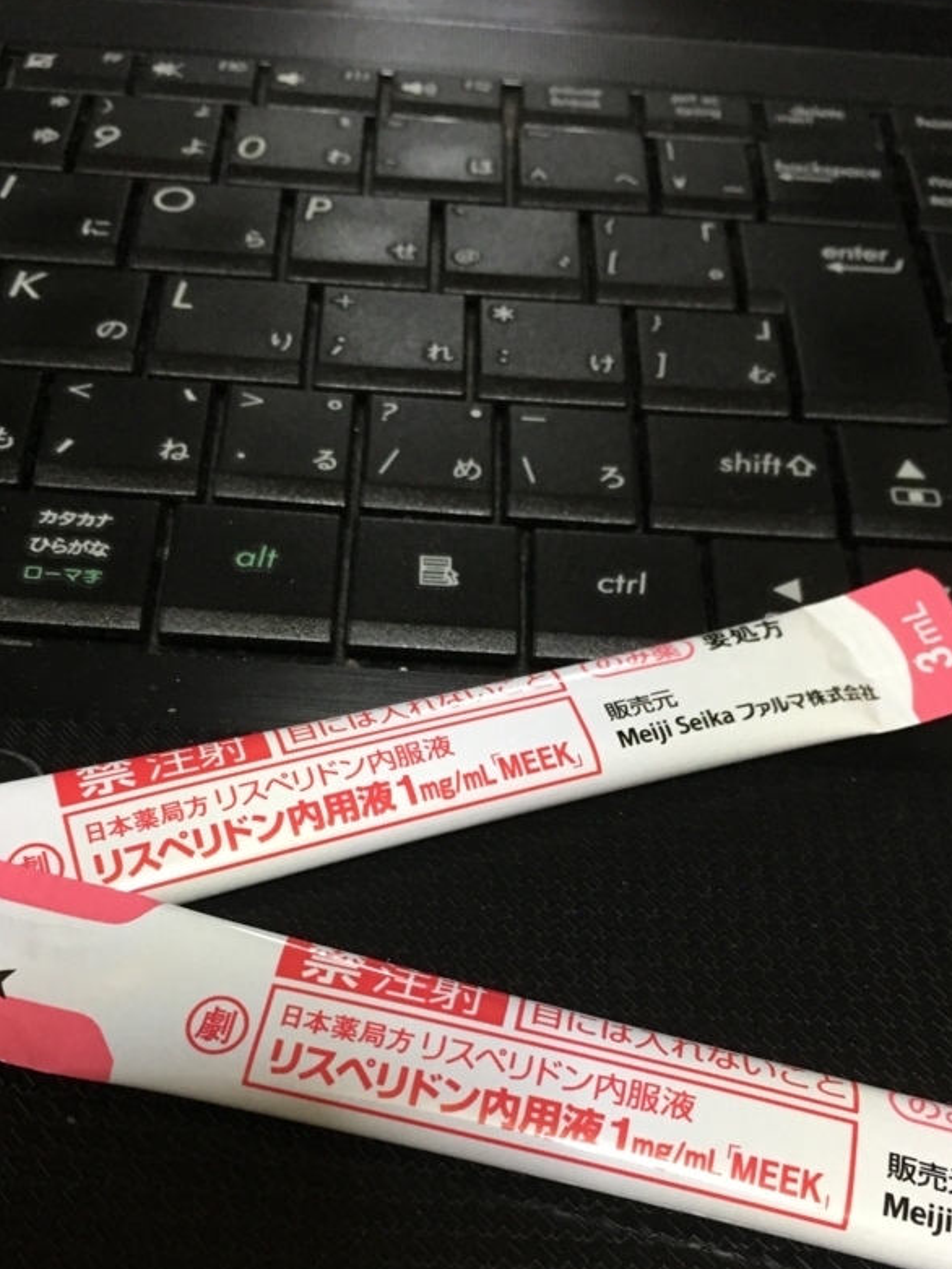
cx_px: 440
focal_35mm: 38
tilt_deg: -55.2
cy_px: 825
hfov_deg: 37.7
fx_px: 1393
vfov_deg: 48.3
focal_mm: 4.15
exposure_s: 1/20
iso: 200
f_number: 2.2
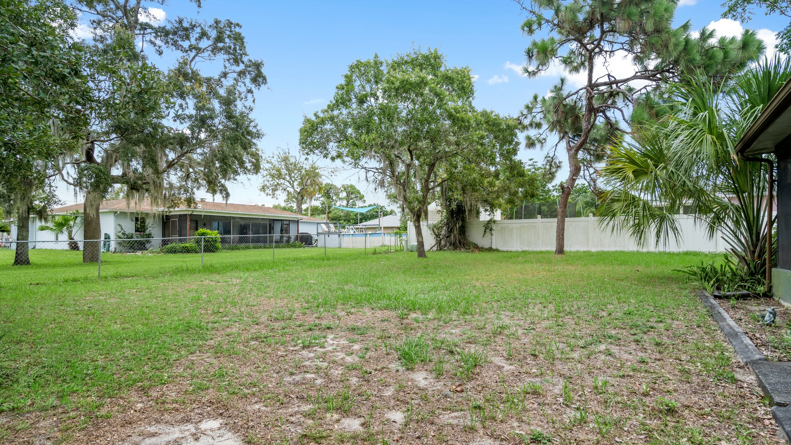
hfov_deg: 89.6
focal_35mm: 19
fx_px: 399
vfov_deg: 58.1
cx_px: 396
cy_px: 258
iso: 320
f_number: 8
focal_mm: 18
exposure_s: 1/40
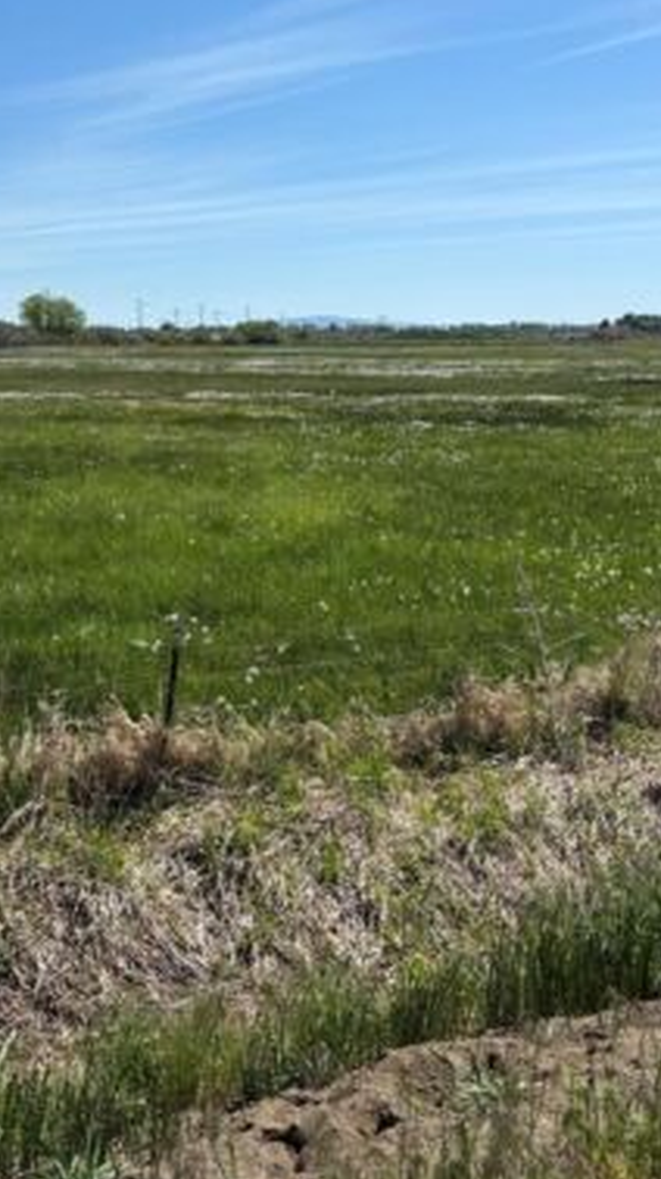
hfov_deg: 29.1
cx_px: 150
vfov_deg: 50.0
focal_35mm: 40
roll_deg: +1.8
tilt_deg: -6.7
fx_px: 1249
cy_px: 448
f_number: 1.6
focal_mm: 5.96
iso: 50
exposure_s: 1/4630
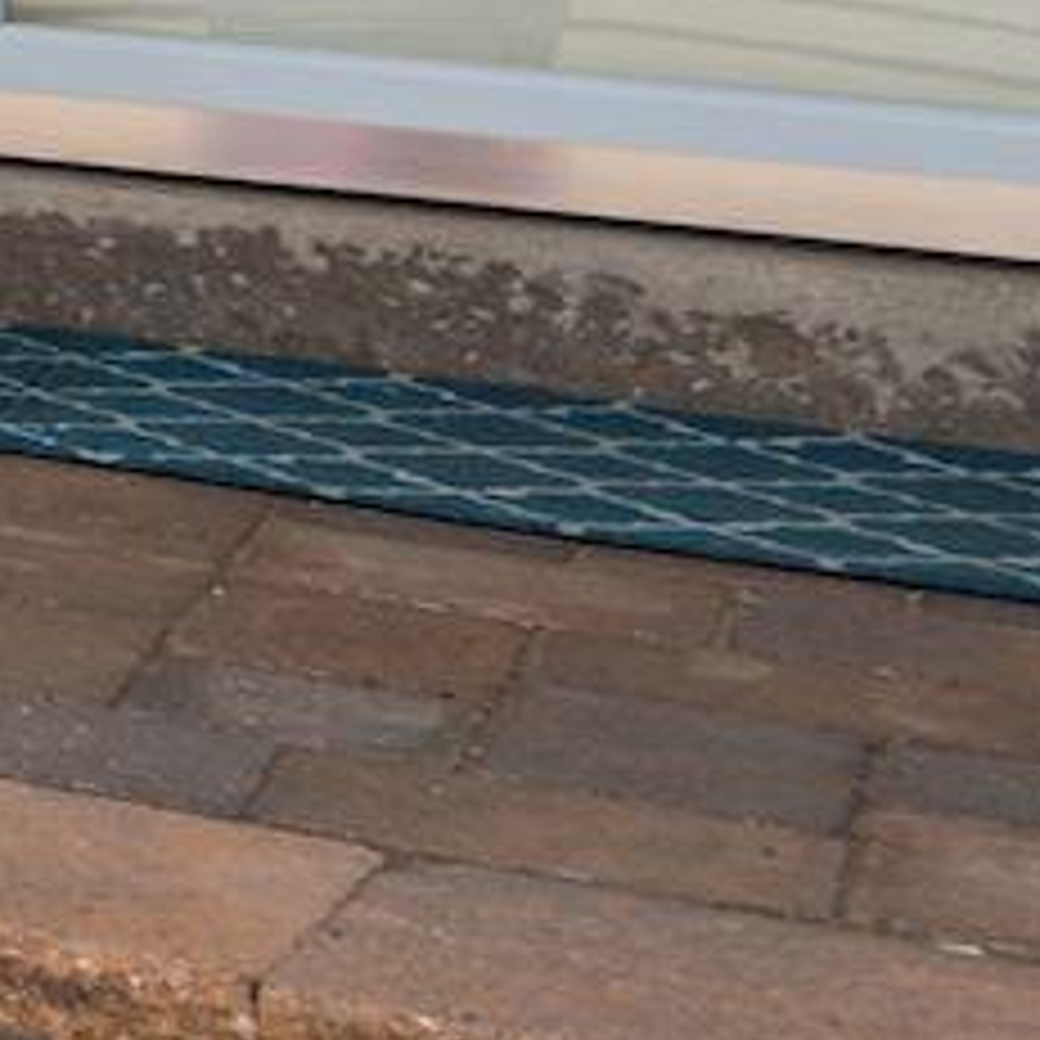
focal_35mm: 118
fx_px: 4011
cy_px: -110
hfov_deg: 8.3
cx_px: -3075
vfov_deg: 14.4
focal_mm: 16
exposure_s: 1/250
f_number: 8
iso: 200
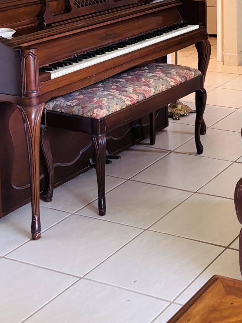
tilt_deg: -4.4
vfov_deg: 25.5
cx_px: 294
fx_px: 653
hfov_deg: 19.7
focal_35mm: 70
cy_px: -41
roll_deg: -0.3
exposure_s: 1/60
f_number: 1.6
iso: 200
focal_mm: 5.96
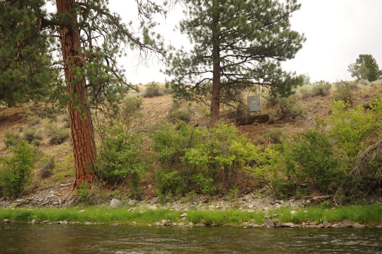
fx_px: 371
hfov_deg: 54.5
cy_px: 127
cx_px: 191
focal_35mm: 35
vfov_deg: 37.8
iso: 200
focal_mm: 35
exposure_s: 1/100
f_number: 3.5
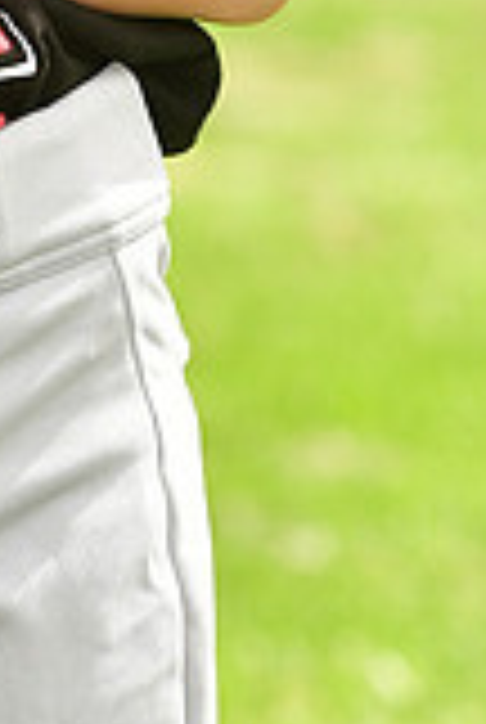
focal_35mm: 729
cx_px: -169
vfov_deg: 2.8
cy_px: -459
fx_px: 14694
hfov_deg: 1.9
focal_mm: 135
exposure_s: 1/500
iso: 200
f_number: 5
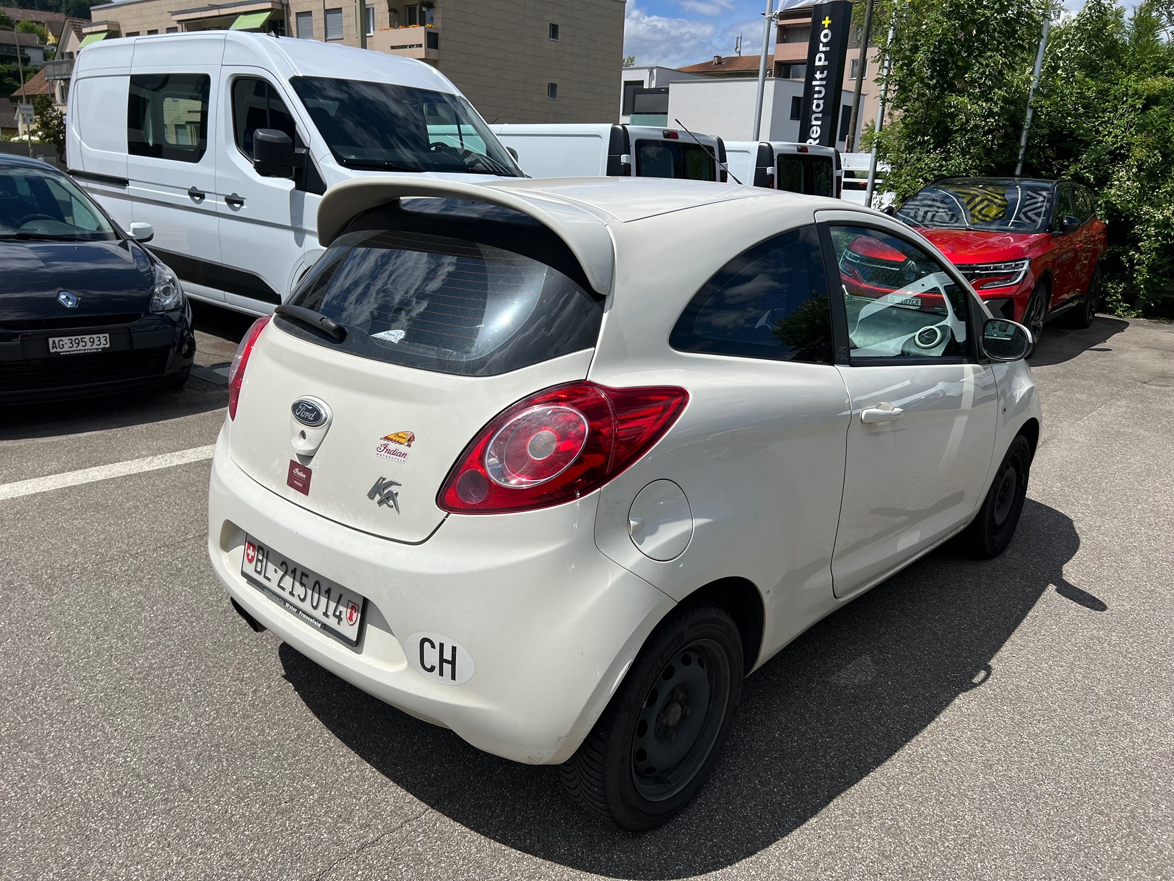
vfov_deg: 53.1
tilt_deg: -15.8
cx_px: 587
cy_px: 440
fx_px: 882
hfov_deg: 67.3
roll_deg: -2.0
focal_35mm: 26
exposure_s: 1/7463
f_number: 1.5
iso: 50
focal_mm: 5.7
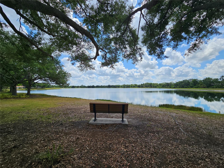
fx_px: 84
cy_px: 84
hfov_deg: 106.2
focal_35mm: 13
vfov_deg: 89.9
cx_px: 112
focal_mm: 2.2
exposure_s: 1/2271
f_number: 2.2
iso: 50
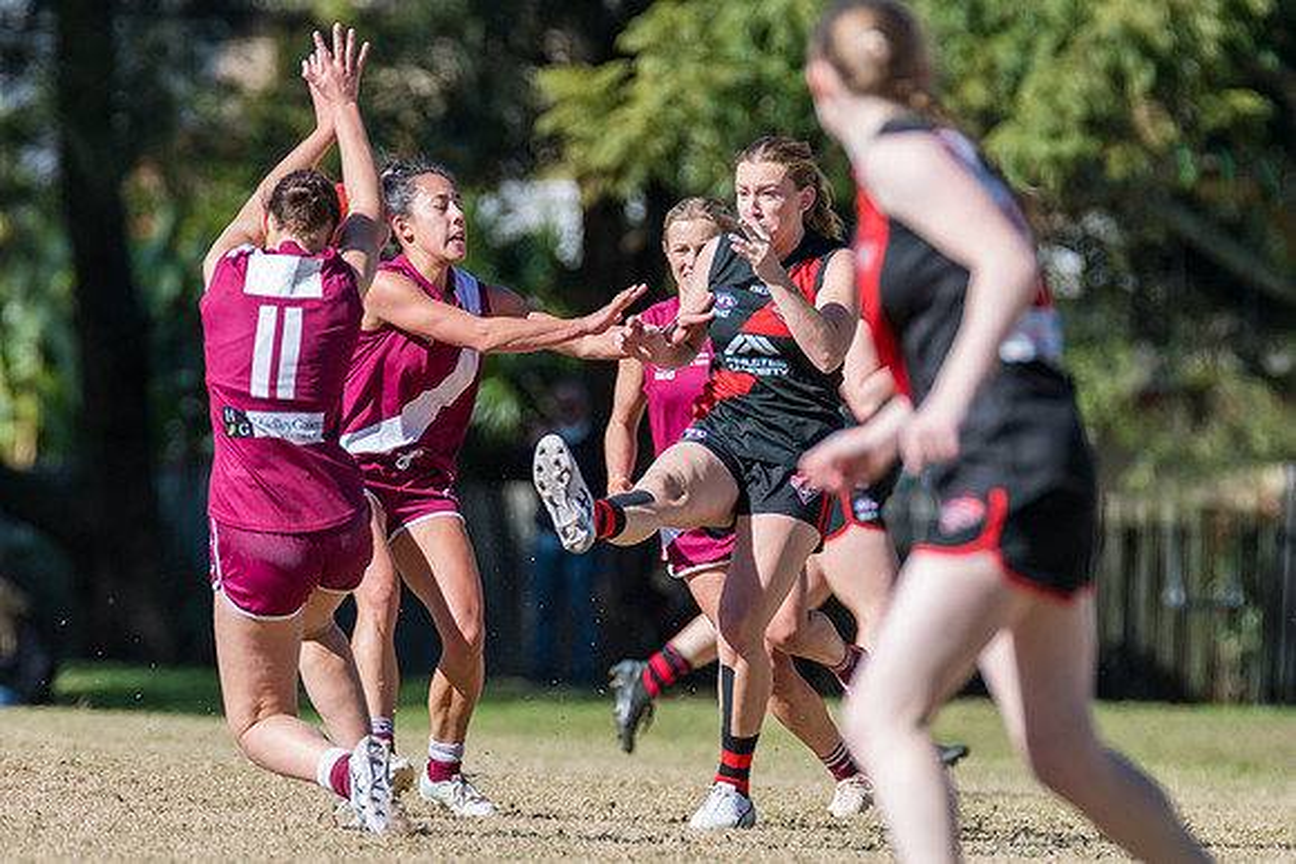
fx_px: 22244
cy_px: 381
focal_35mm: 618
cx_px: 607
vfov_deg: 2.2
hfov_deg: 3.3
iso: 800
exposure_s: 1/1600
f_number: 8
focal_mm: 500
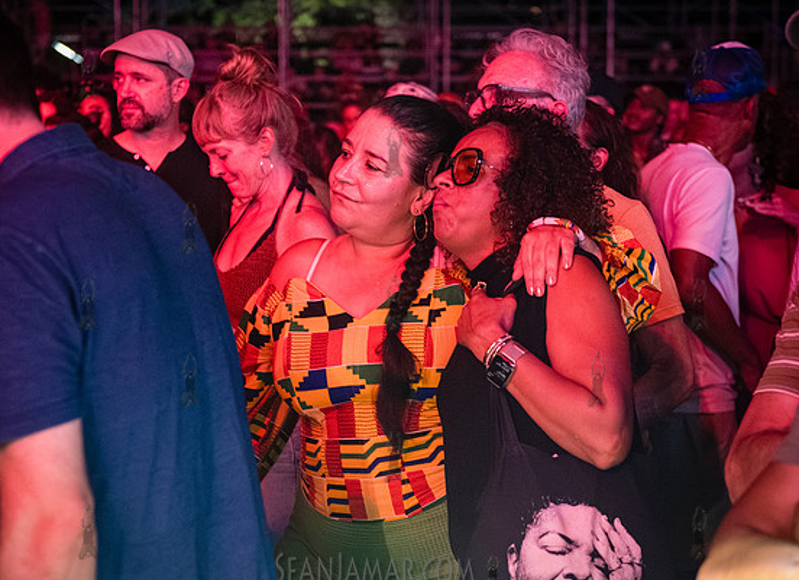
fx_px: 1689
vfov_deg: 19.5
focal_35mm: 74
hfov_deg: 26.6
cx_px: 316
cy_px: 306
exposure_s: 1/160
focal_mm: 55
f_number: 3.5
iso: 10000
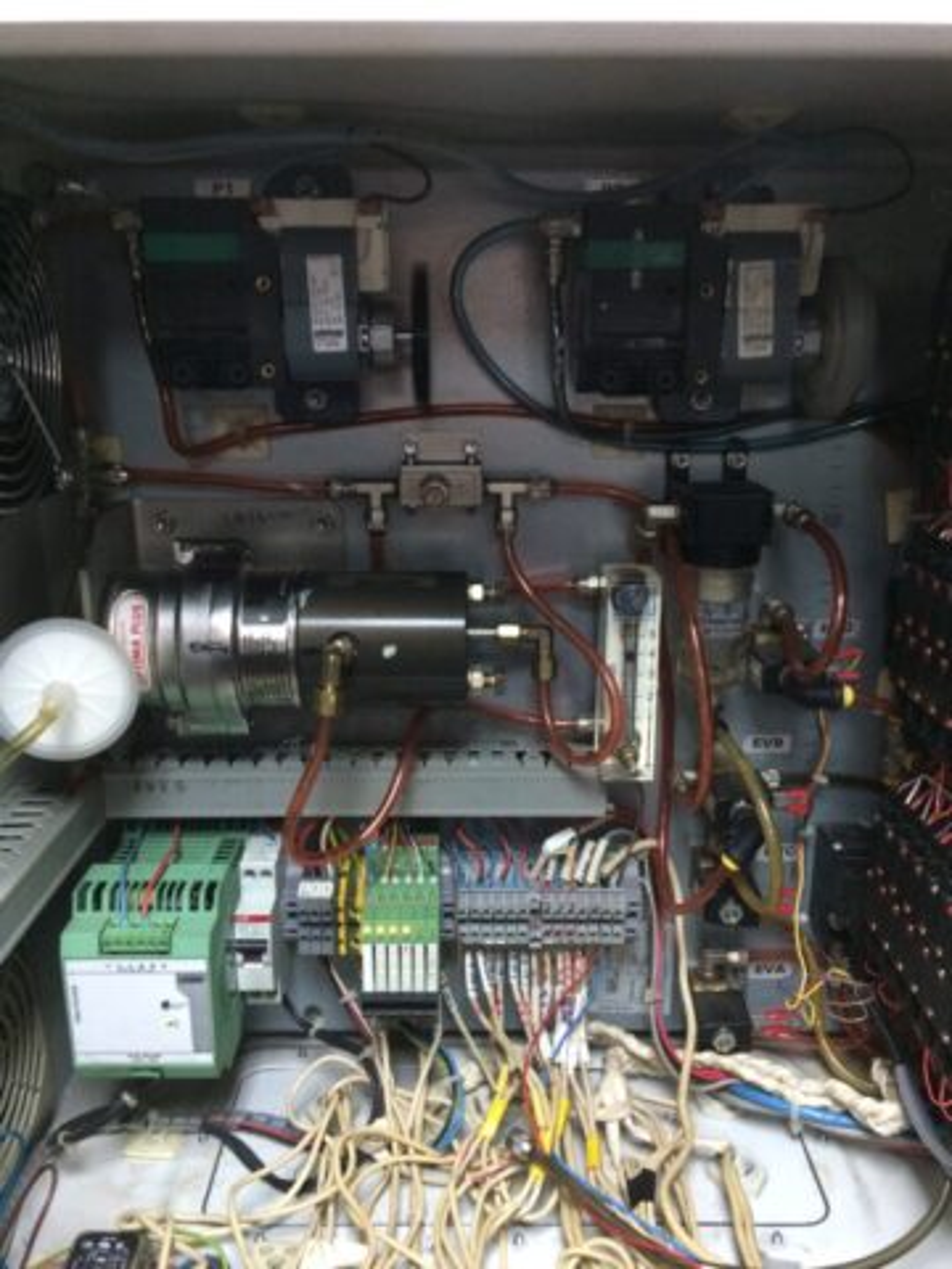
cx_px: 476
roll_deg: -0.8
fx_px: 1063
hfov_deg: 48.2
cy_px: 634
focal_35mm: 29
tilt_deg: -16.6
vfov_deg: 61.7
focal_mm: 4.15
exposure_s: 1/20
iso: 320
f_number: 2.2
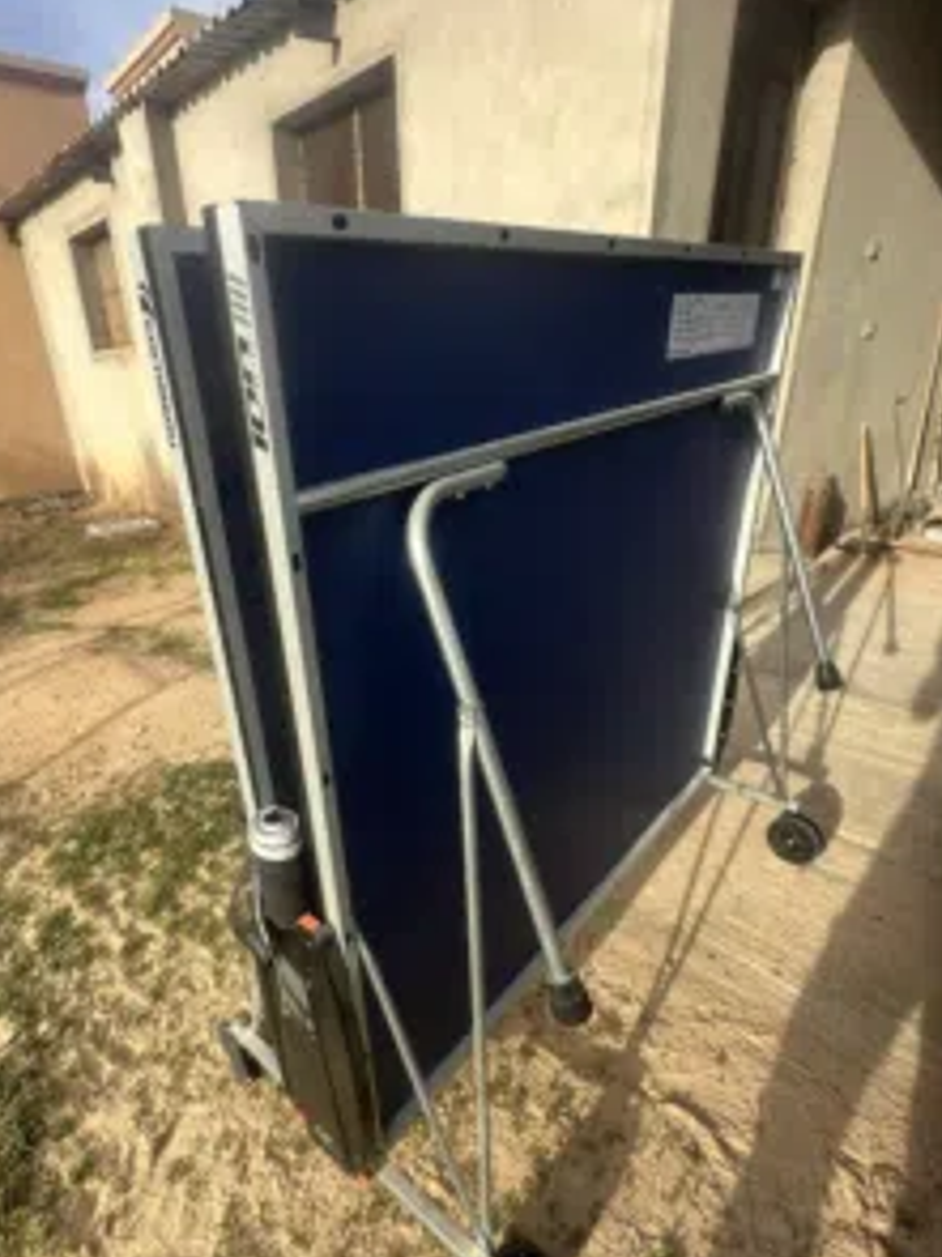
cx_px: 392
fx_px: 690
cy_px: 712
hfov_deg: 68.2
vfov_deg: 84.2
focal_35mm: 19
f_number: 2.2
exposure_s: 1/477
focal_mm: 2.22
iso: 40
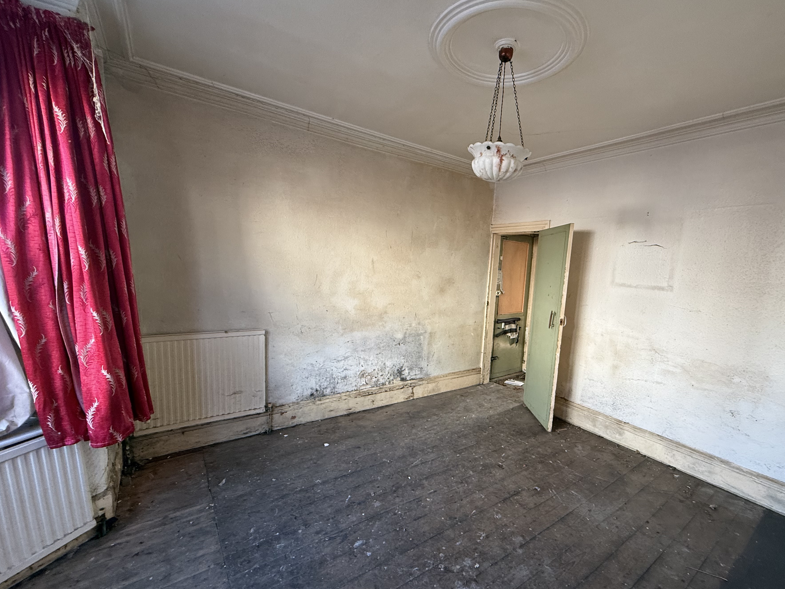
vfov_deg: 78.0
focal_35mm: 16
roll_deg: -2.6
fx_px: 363
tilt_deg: -7.1
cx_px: 441
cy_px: 312
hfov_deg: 94.0
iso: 200
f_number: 2.2
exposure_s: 1/99
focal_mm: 2.22
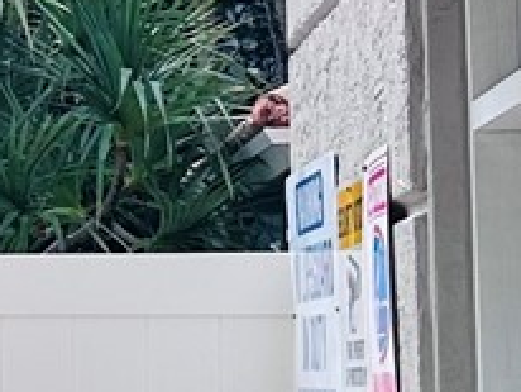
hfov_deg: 8.8
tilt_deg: +5.2
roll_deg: -0.9
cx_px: -1037
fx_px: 2803
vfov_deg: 8.0
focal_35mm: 186
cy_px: 106
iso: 80
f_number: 1.78
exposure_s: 1/887
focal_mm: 6.86
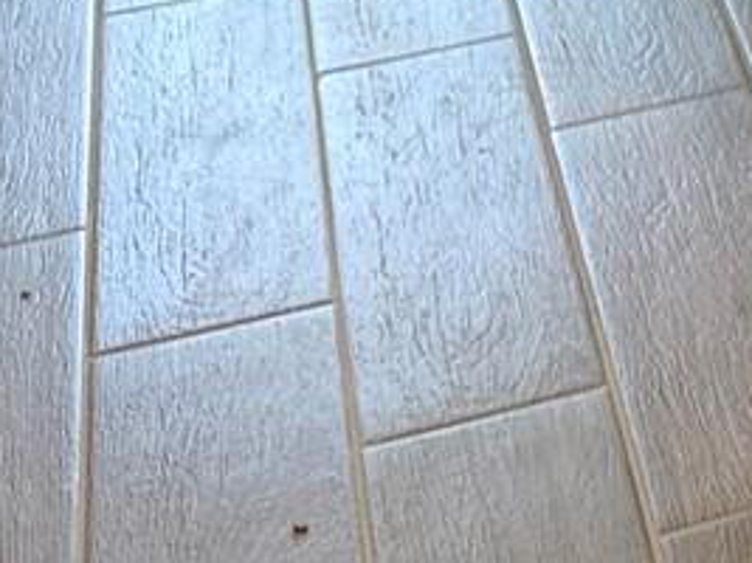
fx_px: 3127
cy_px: -1078
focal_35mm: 144
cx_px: 1955
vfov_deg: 8.7
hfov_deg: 11.0
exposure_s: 1/120
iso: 125
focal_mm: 6.86
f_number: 1.78
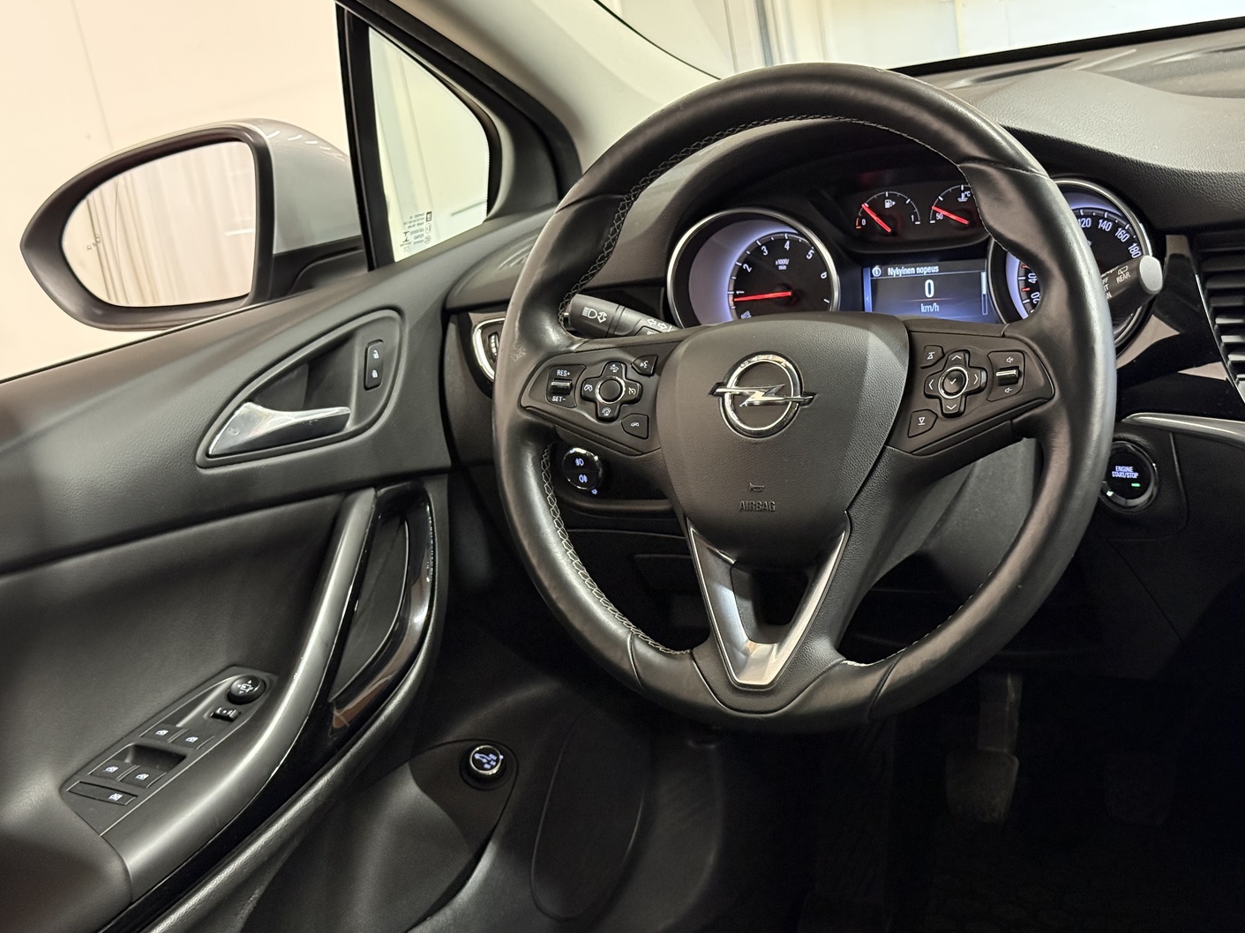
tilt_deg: -16.0
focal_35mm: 49
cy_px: 459
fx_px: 1762
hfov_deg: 38.9
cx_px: 617
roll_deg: +10.8
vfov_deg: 29.7
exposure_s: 1/30
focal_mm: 6.76
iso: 640
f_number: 1.78
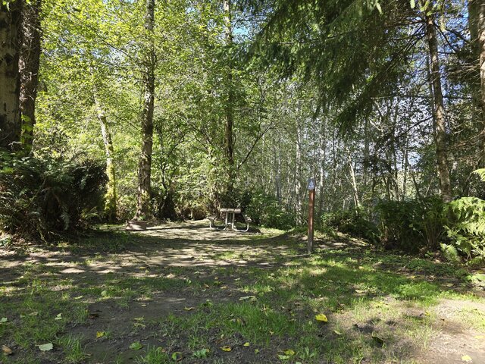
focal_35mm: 23
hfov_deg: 73.9
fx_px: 322
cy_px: 182
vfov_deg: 58.9
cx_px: 242
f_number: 1.7
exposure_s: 1/180
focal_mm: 6.3
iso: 40
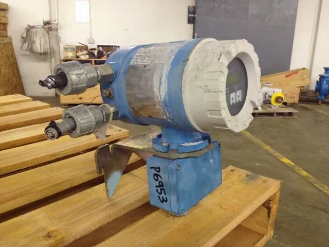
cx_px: 164
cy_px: 124
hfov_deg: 52.6
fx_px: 333
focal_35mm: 35
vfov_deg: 40.7
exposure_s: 1/20
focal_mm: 4.28
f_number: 2.4
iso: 125
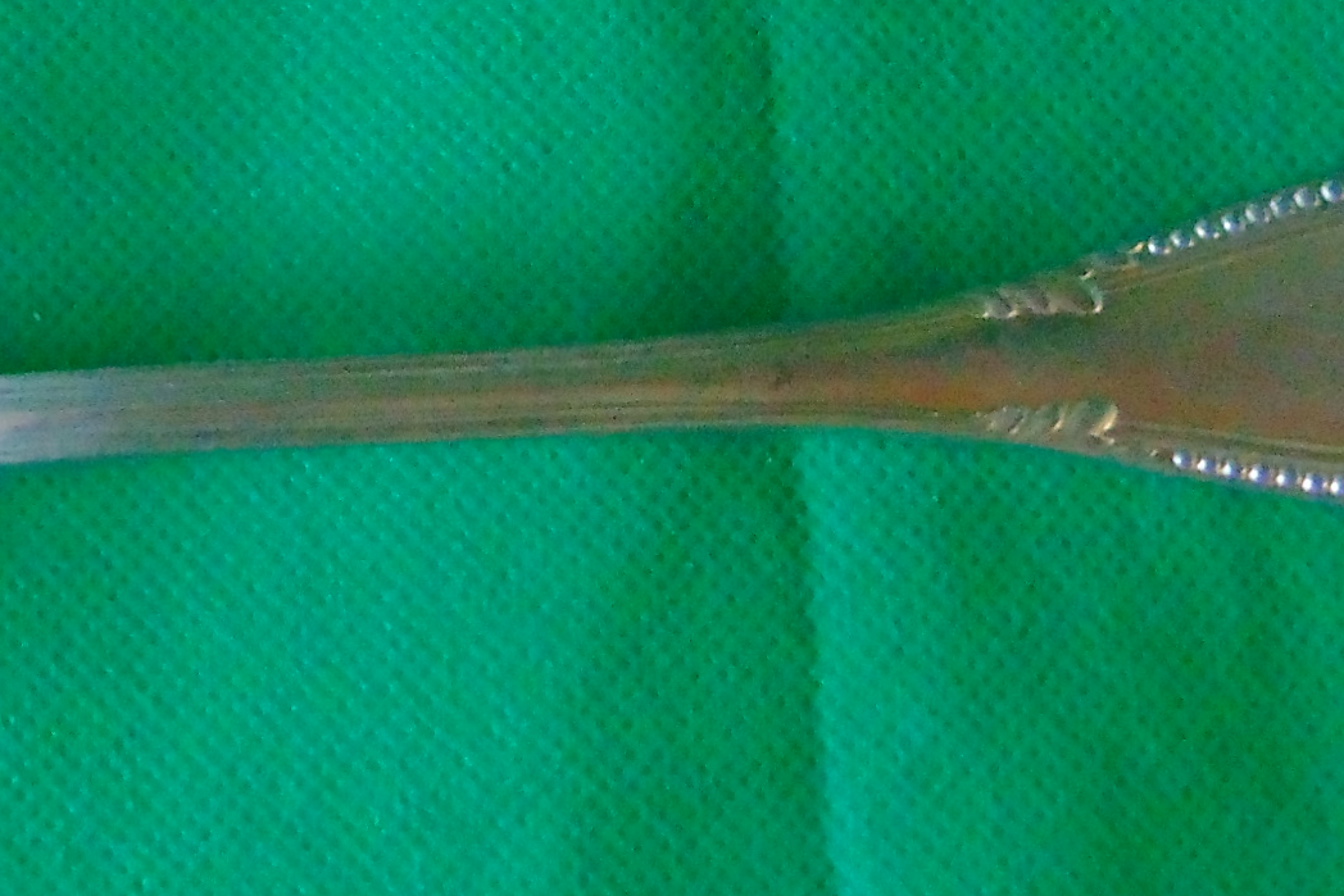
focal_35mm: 108
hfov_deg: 18.6
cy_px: -94
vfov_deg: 12.5
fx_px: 4032
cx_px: 160
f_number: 3.3
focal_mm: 7.6
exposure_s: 1/30
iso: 800
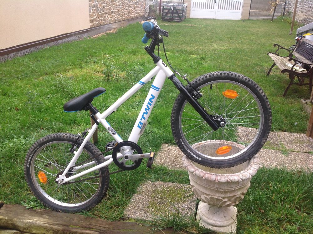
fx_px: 316
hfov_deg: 52.7
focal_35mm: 35
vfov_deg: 40.6
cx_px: 156
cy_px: 117
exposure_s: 1/40
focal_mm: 4.28
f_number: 2.4
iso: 64
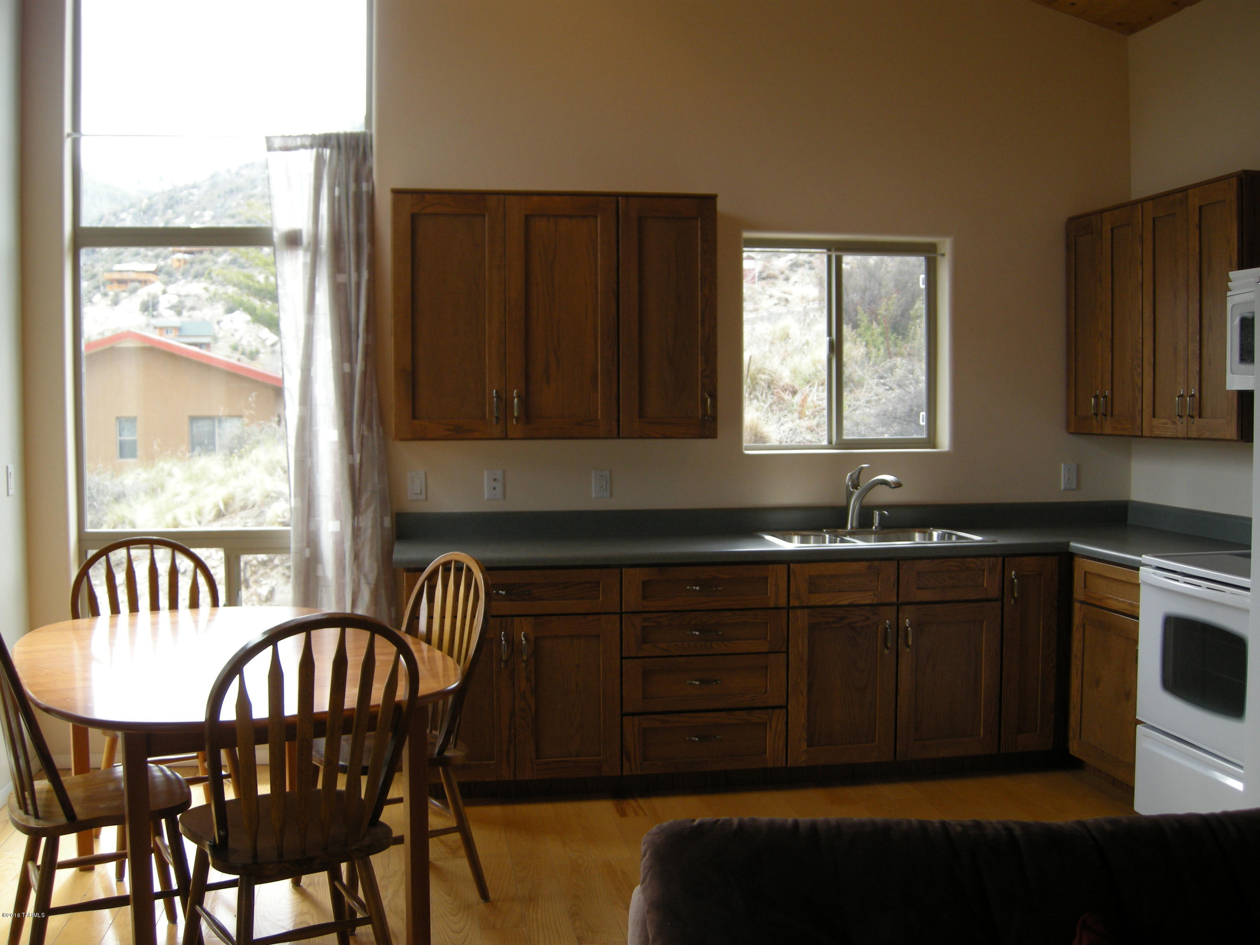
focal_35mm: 35
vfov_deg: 40.7
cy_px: 472
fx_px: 1274
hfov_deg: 52.6
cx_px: 630
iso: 77
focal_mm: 7.5
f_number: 2.7
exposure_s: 1/71.3
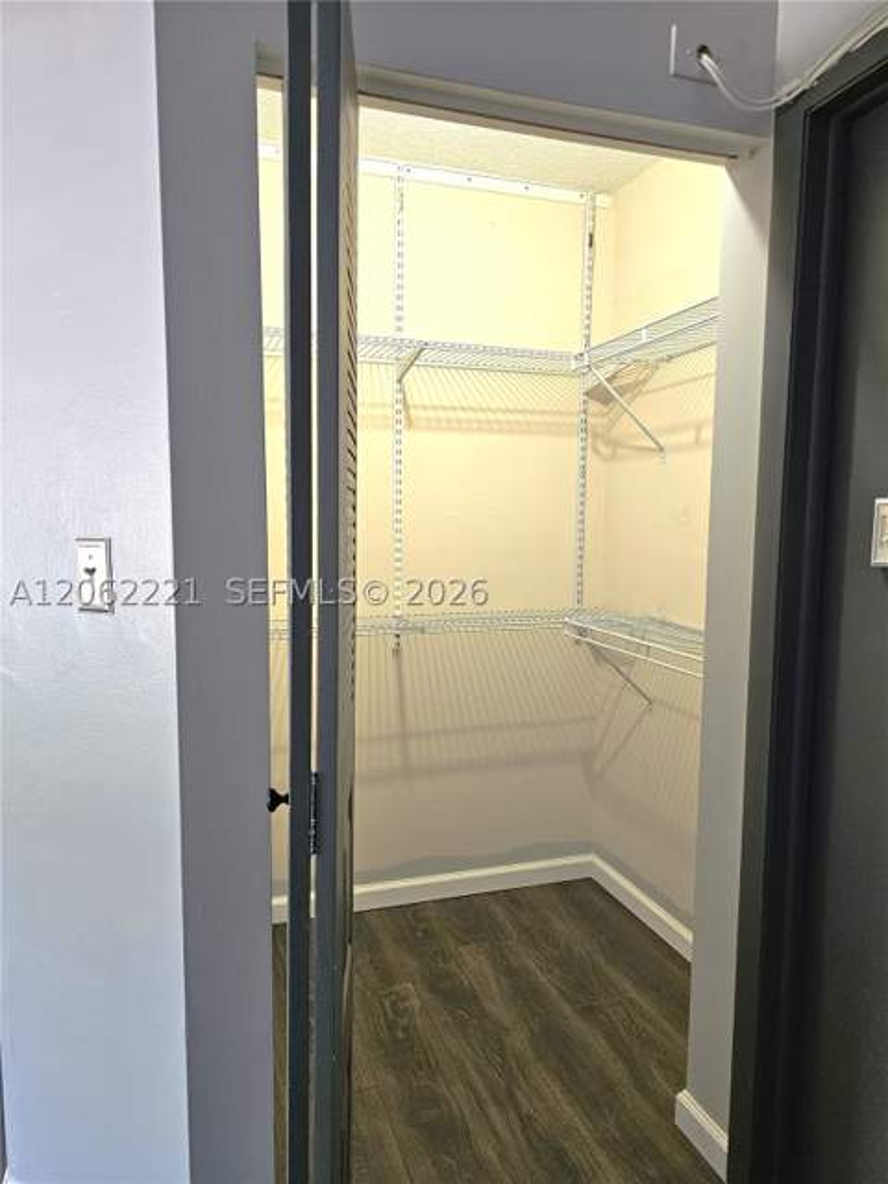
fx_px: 787
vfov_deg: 73.9
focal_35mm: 23
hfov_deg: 58.9
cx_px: 444
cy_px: 592
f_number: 1.7
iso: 320
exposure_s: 1/120
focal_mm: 6.3
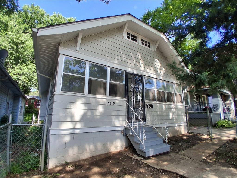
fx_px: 116
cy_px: 89
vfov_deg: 74.7
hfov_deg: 91.0
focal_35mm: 17
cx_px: 118
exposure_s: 1/358
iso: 50
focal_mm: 1.4
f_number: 2.2
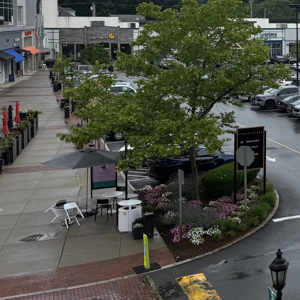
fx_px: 578
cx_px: 409
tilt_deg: -2.1
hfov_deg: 24.6
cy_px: 41
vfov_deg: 28.2
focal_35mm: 59
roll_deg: -1.8
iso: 80
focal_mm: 6.76
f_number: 1.78
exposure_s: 1/2445
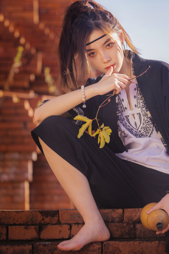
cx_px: 90
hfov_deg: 11.4
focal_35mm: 120
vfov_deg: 17.1
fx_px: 845
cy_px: 116
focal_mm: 90
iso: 100
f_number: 2.8
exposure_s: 1/500
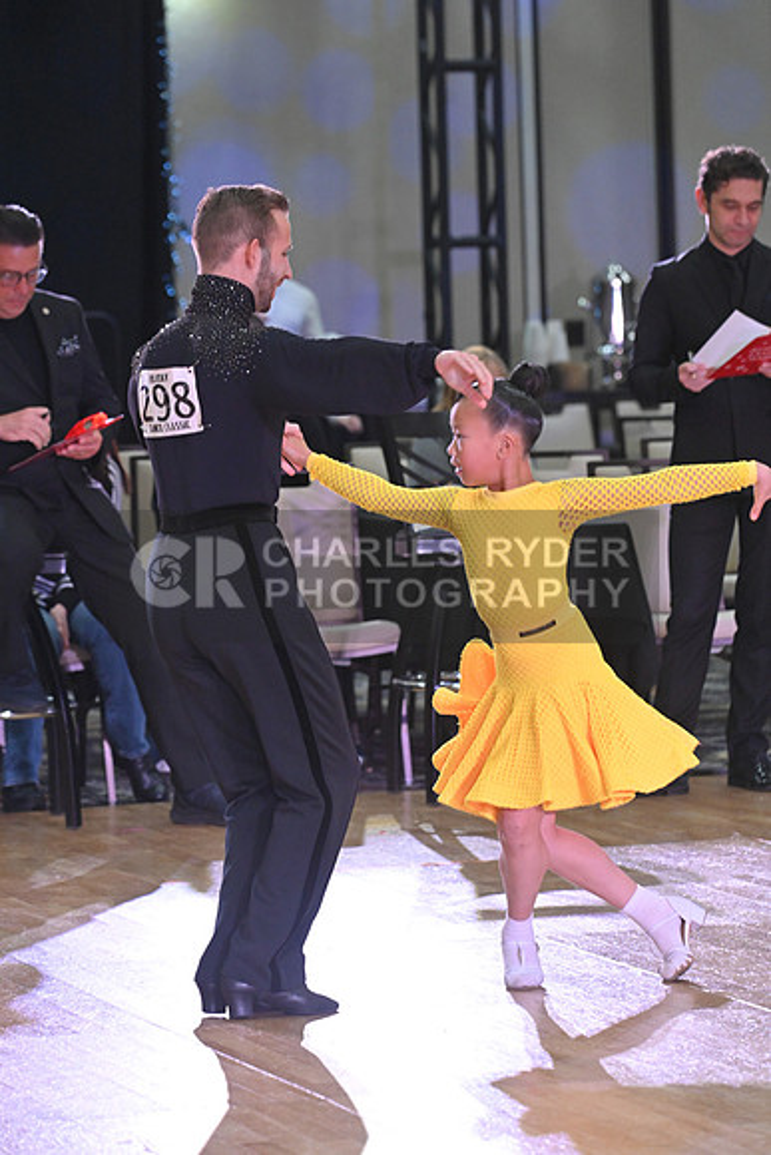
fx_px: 5939
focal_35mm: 185
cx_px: 386
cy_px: 578
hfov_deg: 7.4
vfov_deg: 11.1
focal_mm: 185
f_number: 5.6
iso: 3200
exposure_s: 1/320
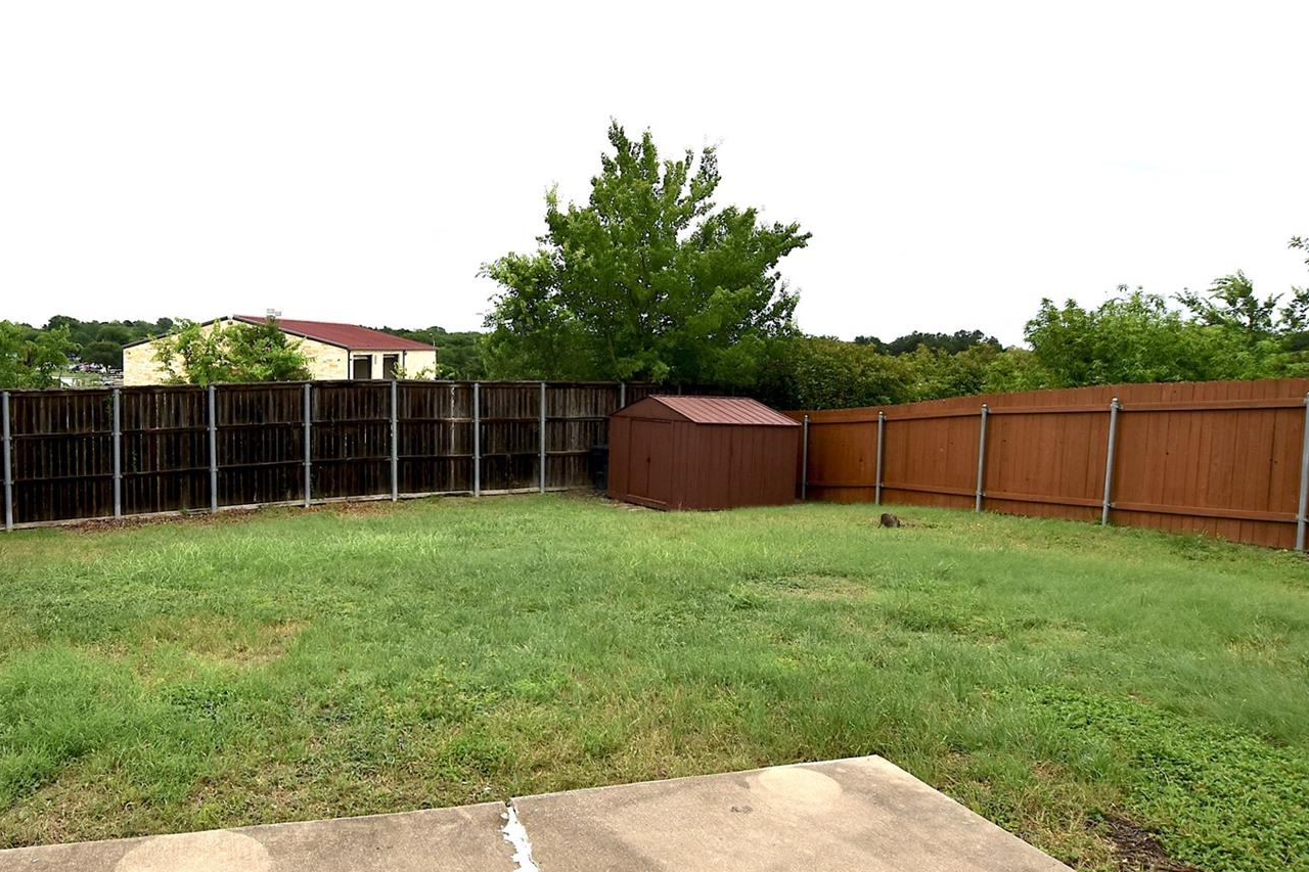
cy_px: 417
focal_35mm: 24
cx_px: 423
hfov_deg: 71.3
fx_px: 872
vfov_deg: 53.1
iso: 160
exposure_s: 1/1250
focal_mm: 10
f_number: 5.6
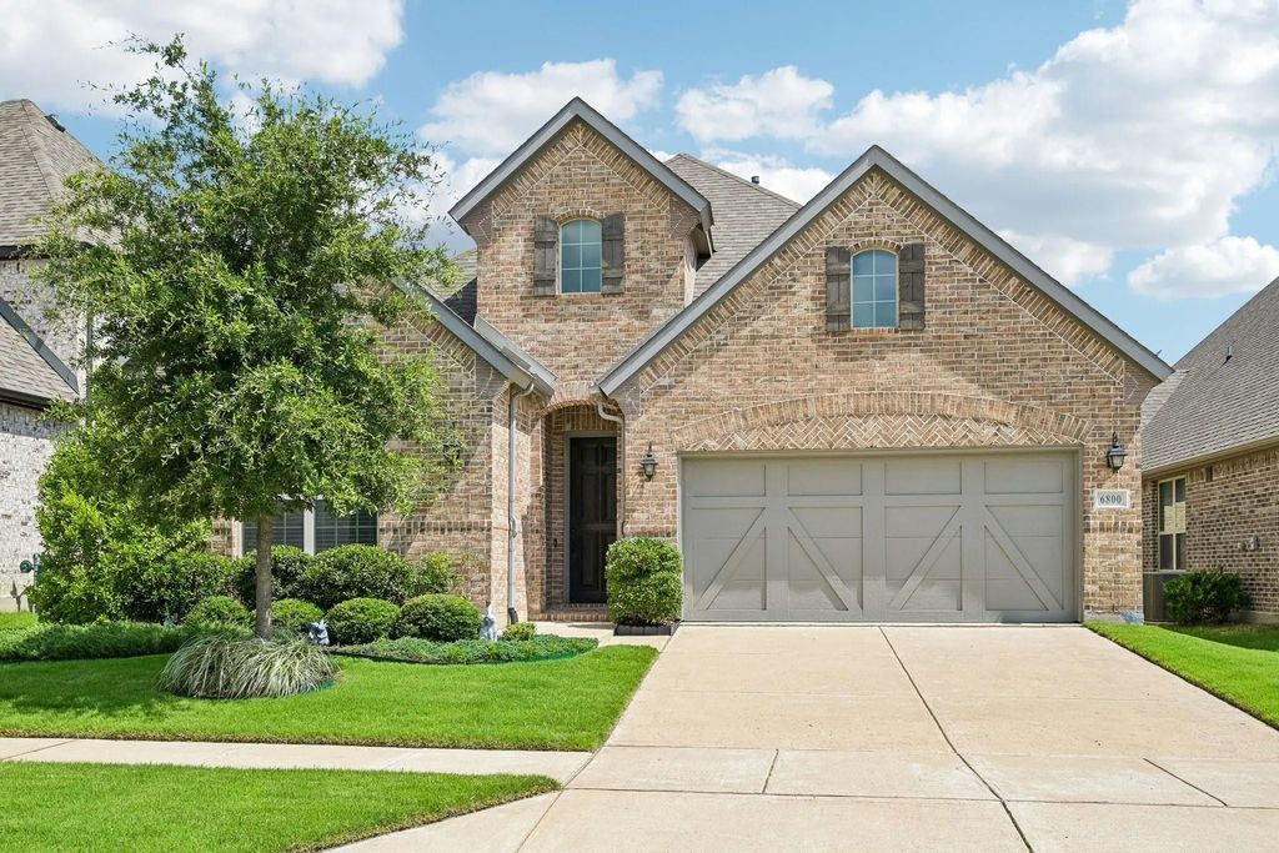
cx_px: 640
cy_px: 426
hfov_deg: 65.5
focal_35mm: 28
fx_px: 995
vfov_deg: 46.4
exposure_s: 1/1250
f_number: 8
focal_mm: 28
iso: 400
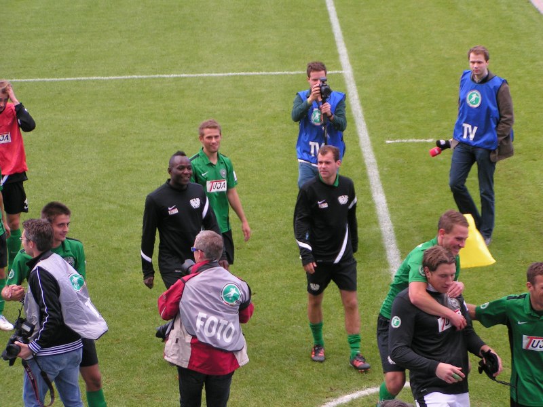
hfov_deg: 15.1
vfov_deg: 11.3
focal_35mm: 131
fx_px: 2055
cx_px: 272
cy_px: 204
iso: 80
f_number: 3.5
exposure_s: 1/160
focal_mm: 20
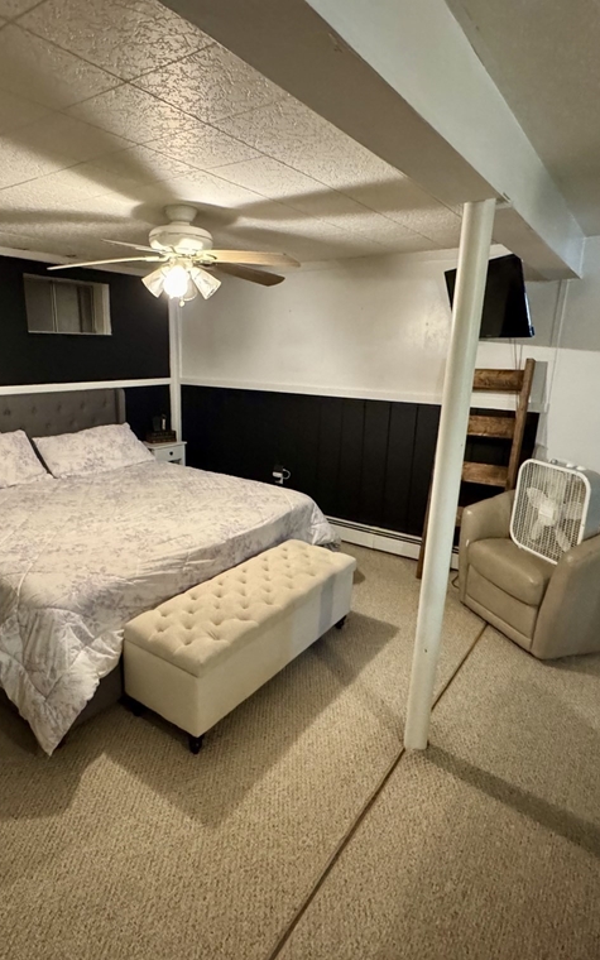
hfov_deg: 59.4
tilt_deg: -15.4
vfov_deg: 85.1
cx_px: 254
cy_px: 483
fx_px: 523
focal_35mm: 20
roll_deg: -0.6
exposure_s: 1/60
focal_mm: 2.22
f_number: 2.2
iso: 1250
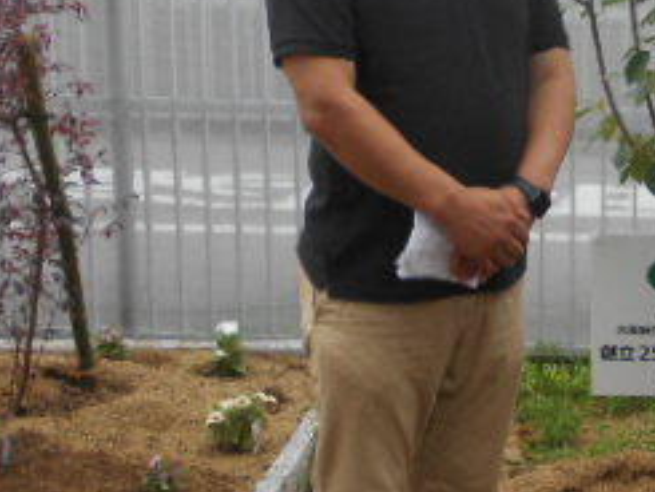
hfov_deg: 26.5
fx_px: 1287
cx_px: 703
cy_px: 88
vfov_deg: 21.3
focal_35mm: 68
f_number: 3.2
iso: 125
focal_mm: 4.6
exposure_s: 1/250
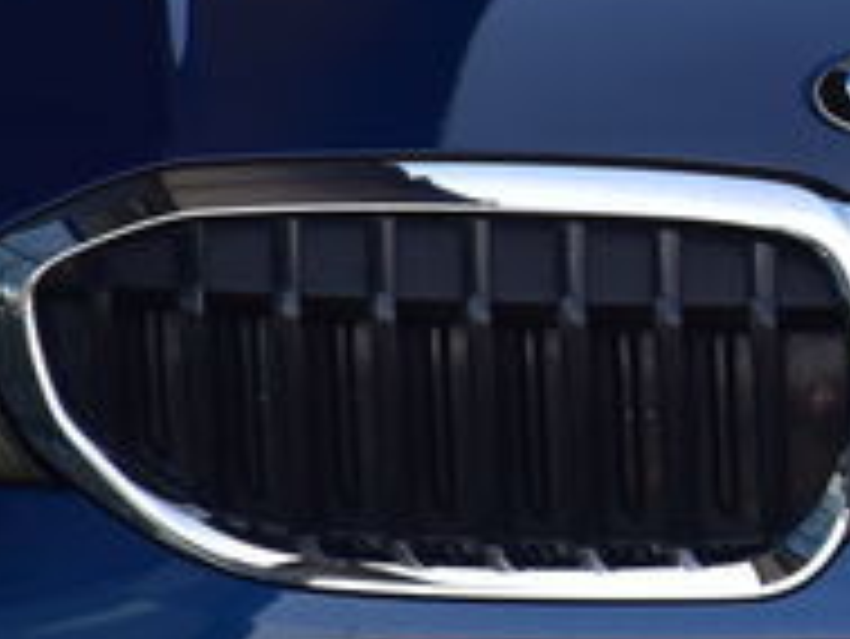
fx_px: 13145
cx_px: 2141
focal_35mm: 535
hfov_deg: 3.6
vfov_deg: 2.8
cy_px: 101
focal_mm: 70
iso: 400
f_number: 10
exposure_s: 1/250
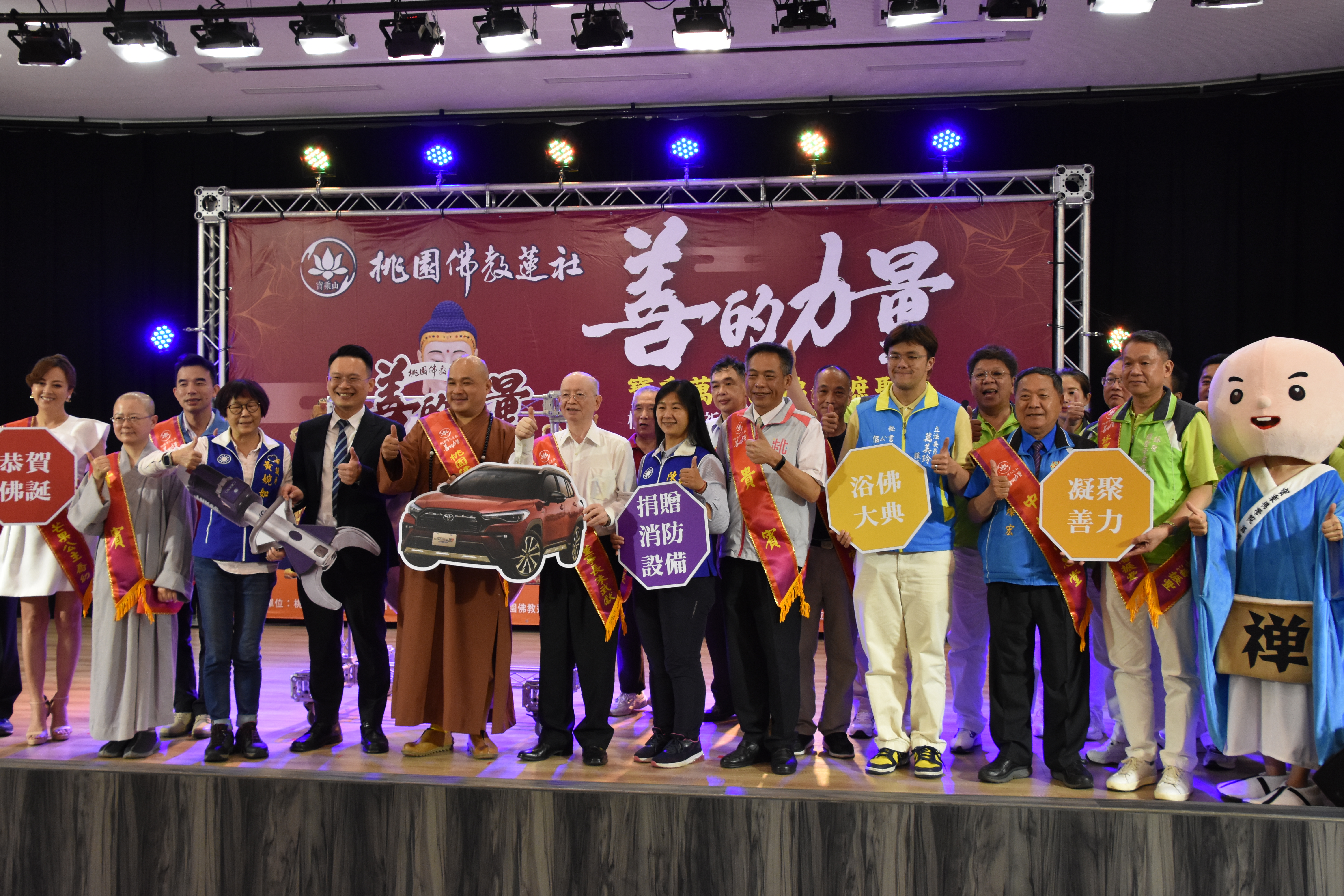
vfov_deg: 36.9
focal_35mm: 36
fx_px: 1344
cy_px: 448
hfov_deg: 53.1
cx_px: 672
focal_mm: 24
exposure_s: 1/125
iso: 1600
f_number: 5.6
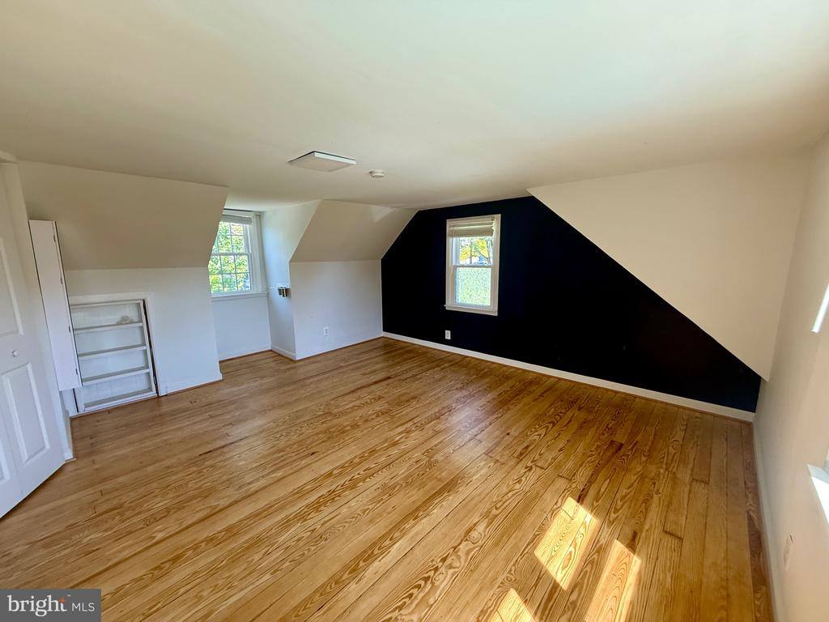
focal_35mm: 14
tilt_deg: -8.7
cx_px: 414
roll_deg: +0.8
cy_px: 311
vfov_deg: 85.7
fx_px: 335
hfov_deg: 102.1
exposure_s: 1/99
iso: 125
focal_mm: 2.22
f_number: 2.2
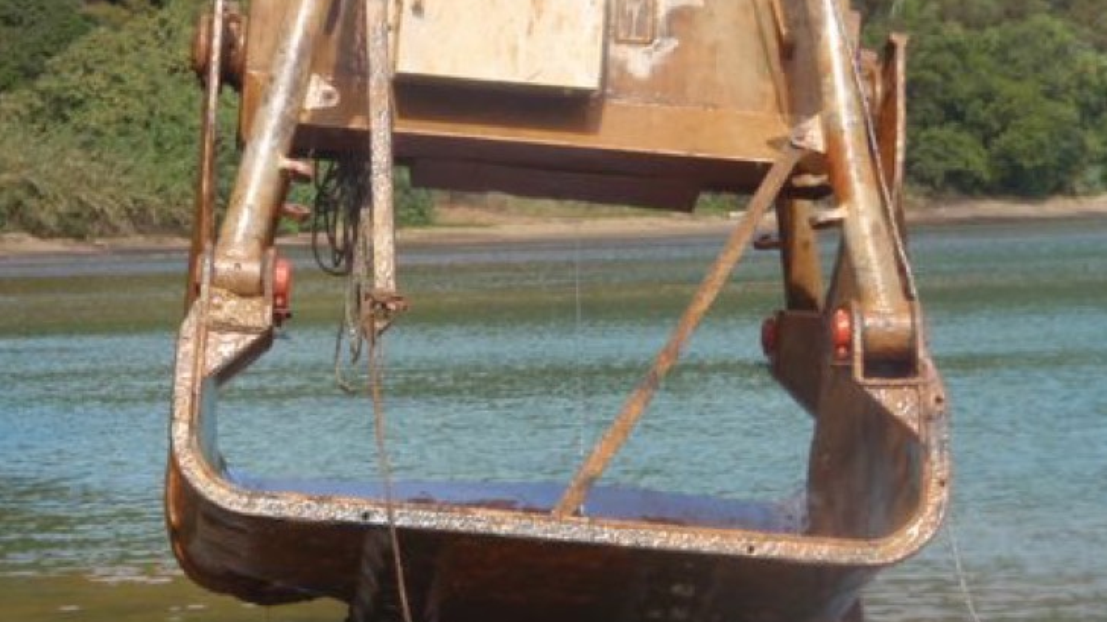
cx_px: 450
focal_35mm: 153
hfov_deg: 14.0
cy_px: 263
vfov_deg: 7.9
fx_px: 4490
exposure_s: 1/160
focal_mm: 13.18
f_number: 5
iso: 64
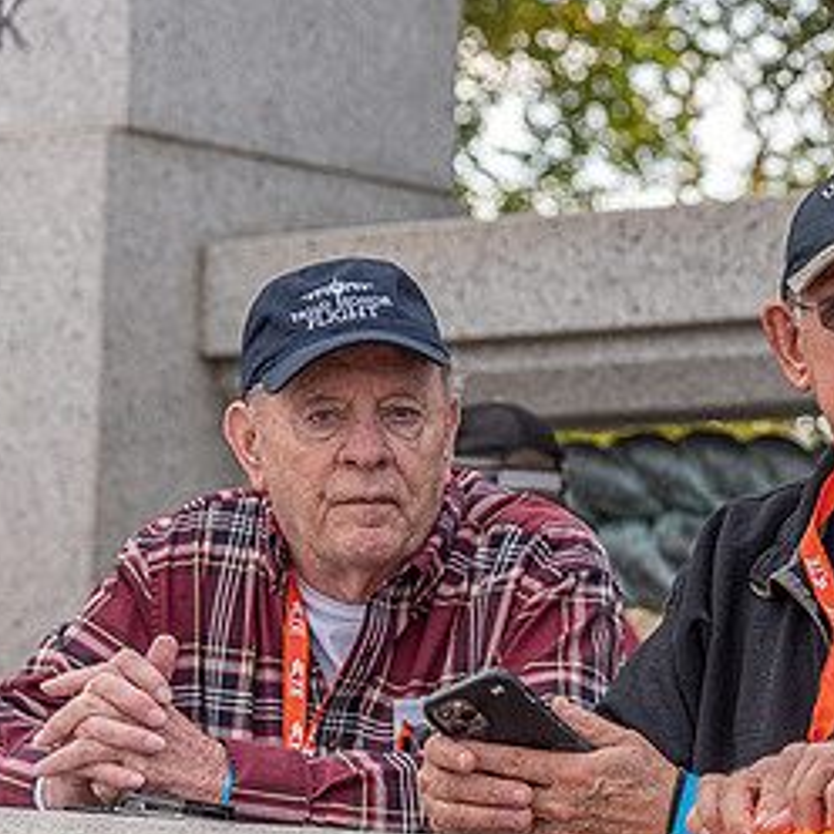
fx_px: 5697
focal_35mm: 209
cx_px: 921
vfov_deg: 8.4
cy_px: 540
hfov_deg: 8.3
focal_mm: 105
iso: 500
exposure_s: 1/500
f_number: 5.6
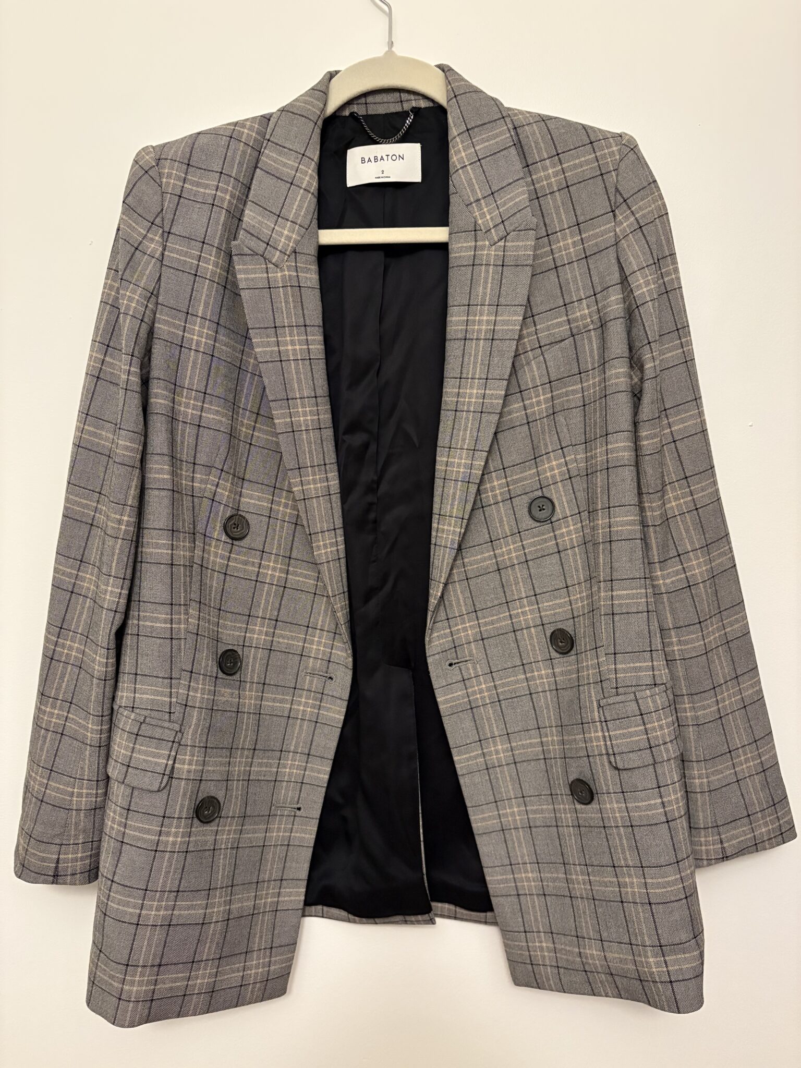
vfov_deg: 67.3
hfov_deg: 53.1
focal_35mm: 26
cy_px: 534
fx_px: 802
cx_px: 400
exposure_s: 1/40
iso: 640
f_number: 1.6
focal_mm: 5.96
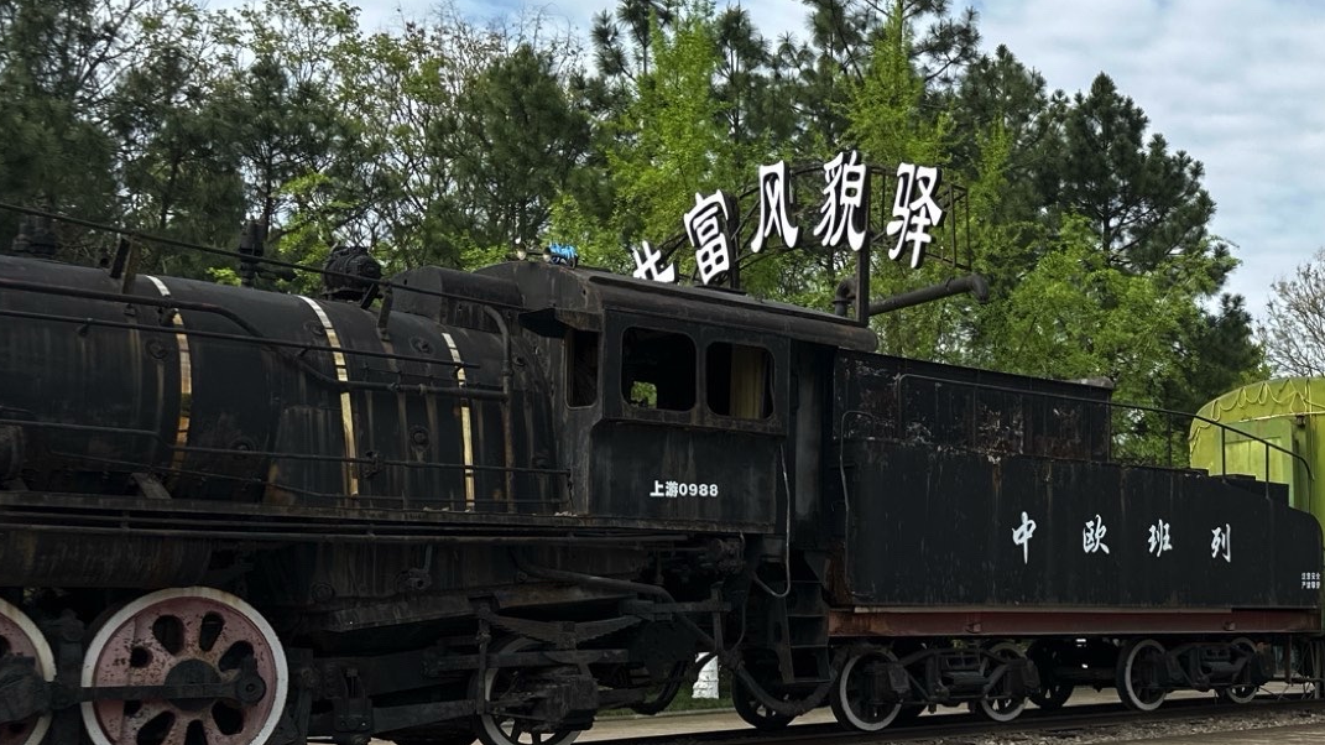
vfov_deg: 23.9
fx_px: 1756
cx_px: 1152
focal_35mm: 50
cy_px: 472
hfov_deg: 38.9
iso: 80
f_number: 1.78
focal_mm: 6.86
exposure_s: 1/4016
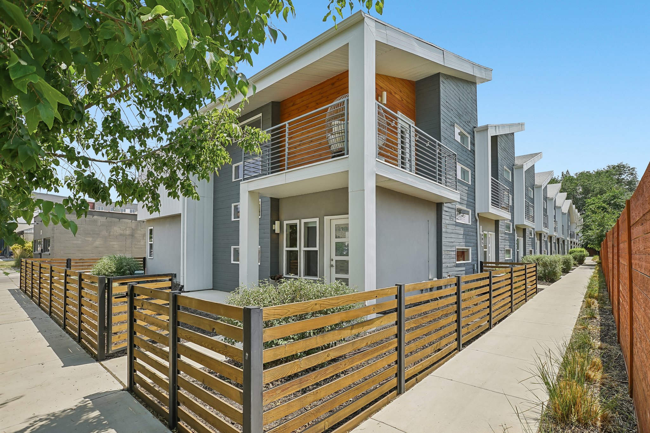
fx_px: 307
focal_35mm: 17
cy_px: 216
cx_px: 325
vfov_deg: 70.4
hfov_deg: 93.3
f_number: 8
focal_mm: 17
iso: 100
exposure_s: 1/160
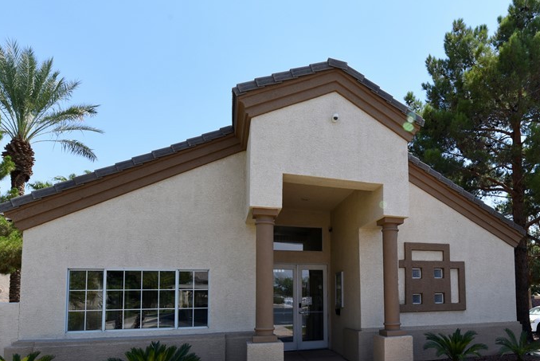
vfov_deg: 50.8
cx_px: 360
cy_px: 273
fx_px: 360
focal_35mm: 24
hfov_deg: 71.6
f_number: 10
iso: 160
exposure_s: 1/160
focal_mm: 15
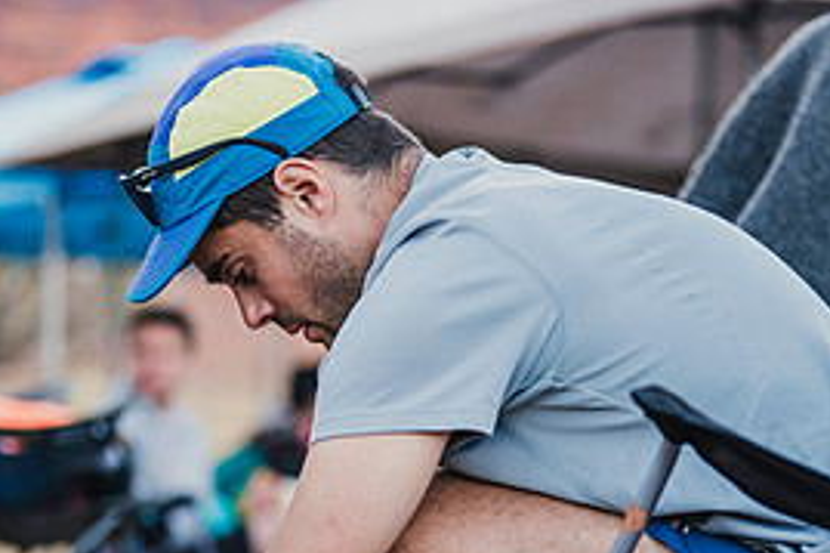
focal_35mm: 108
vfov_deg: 12.6
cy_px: 496
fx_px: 2488
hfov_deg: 18.9
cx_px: 398
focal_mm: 50
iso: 100
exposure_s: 1/250
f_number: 1.4
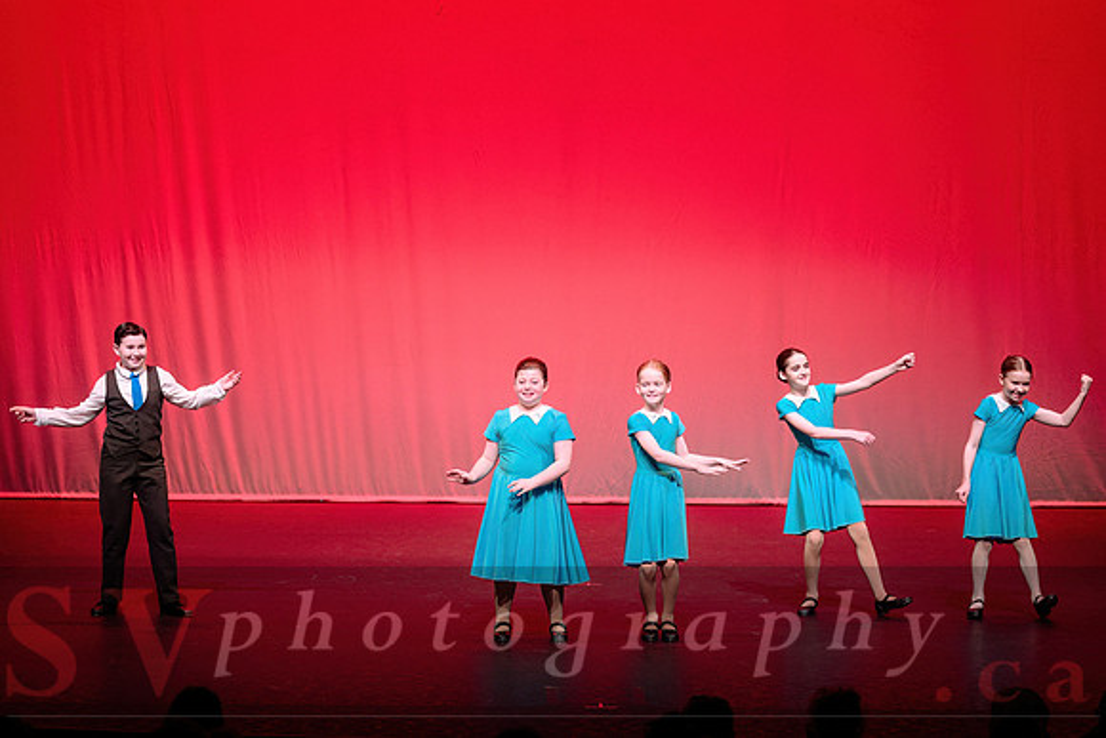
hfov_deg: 19.0
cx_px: 549
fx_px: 3306
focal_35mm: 108
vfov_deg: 12.7
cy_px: 358
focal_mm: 102
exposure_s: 1/500
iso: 1250
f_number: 2.8
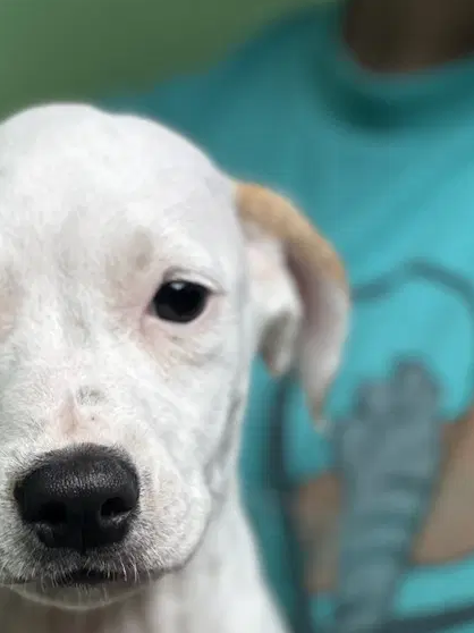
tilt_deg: -1.2
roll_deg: +0.3
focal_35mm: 138
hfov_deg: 10.7
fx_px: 2521
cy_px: 547
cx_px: 81
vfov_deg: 14.2
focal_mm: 9
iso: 80
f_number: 2.8
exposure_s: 1/121
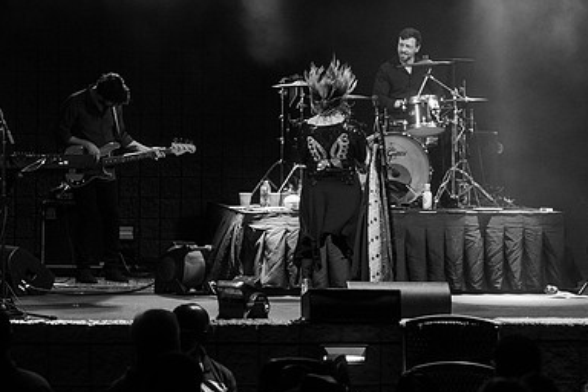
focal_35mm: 132
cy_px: 155
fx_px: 2156
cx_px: 321
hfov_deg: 15.5
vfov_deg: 10.4
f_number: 3.2
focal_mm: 80
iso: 2500
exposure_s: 1/400
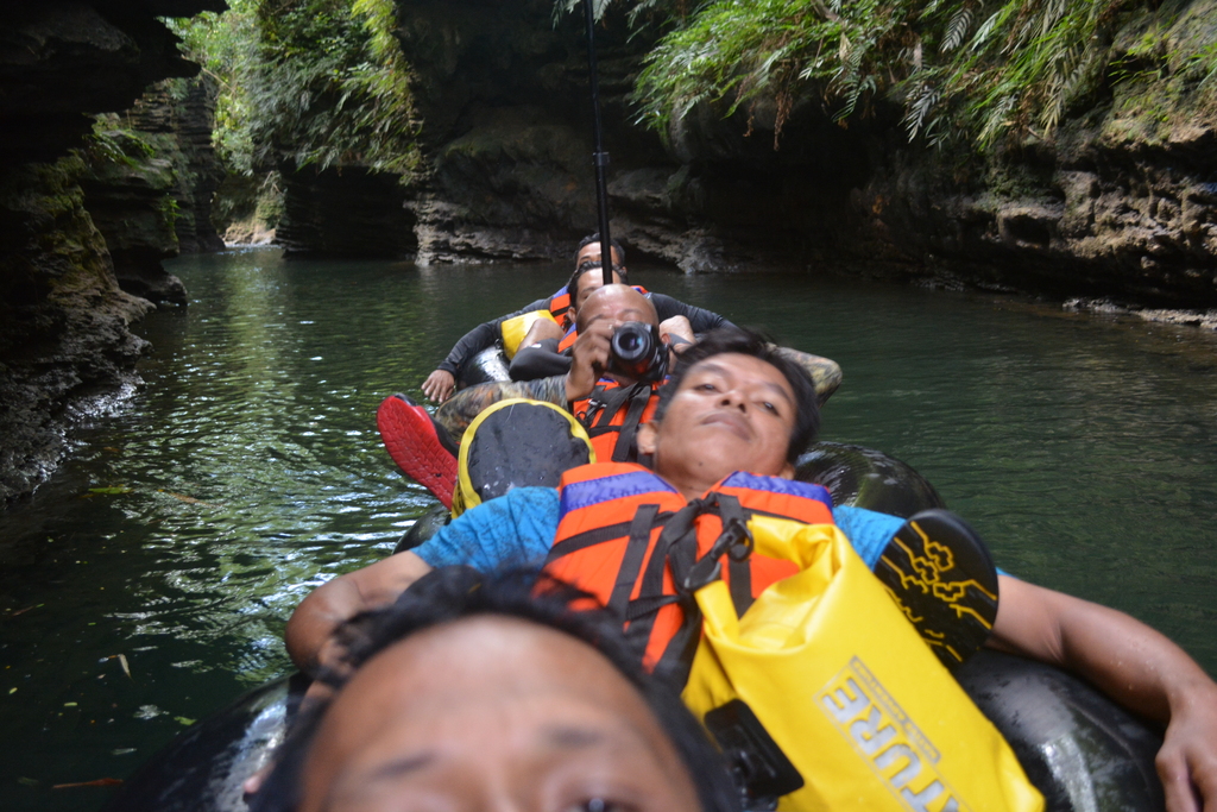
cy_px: 406
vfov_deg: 36.9
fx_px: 1217
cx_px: 608
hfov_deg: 53.1
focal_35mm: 36
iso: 1400
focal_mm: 24
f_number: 4
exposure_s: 1/60
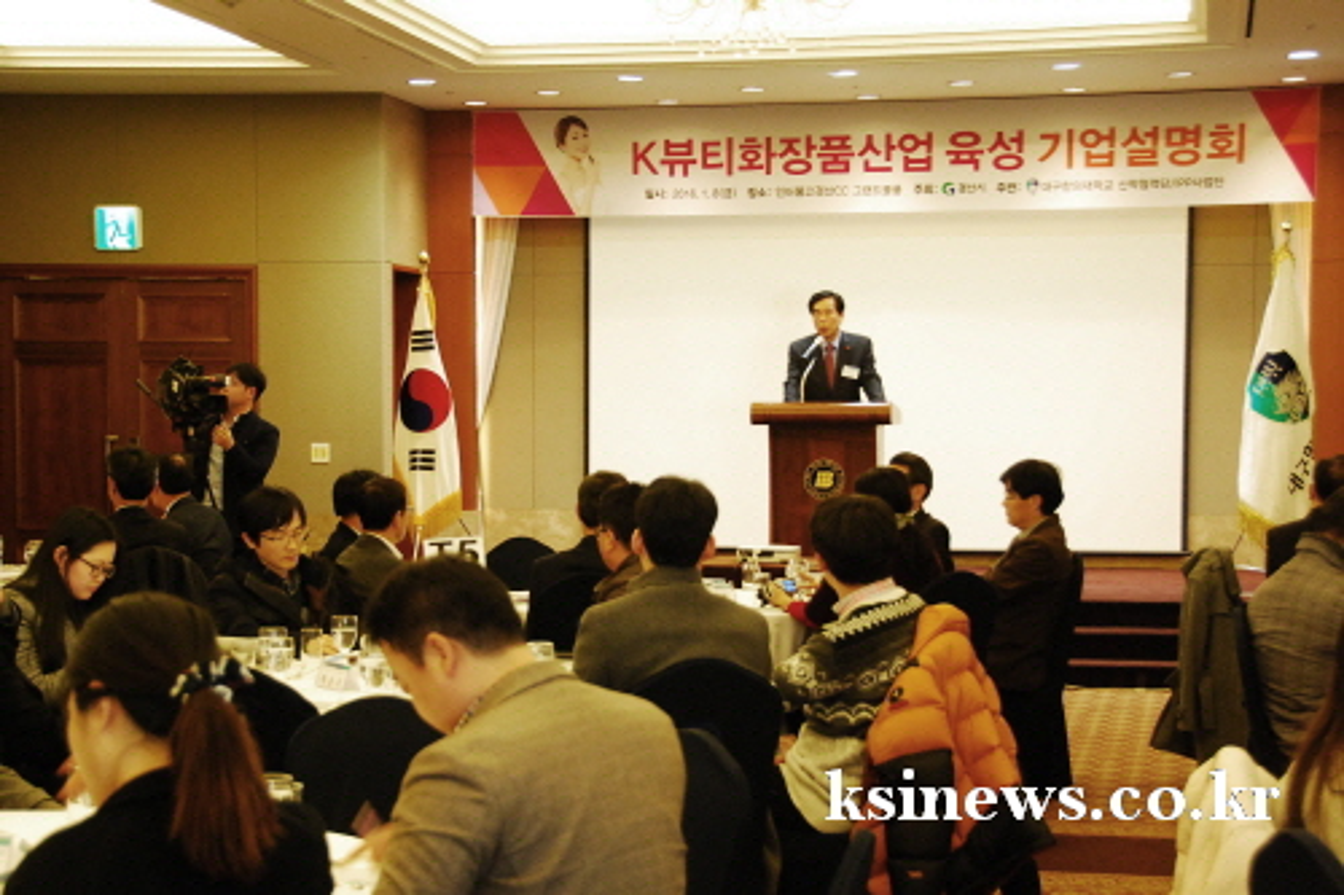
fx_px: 2239
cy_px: 448
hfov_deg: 33.4
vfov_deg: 22.6
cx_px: 672
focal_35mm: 60
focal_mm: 40
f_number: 4.5
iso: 1250
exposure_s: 1/25
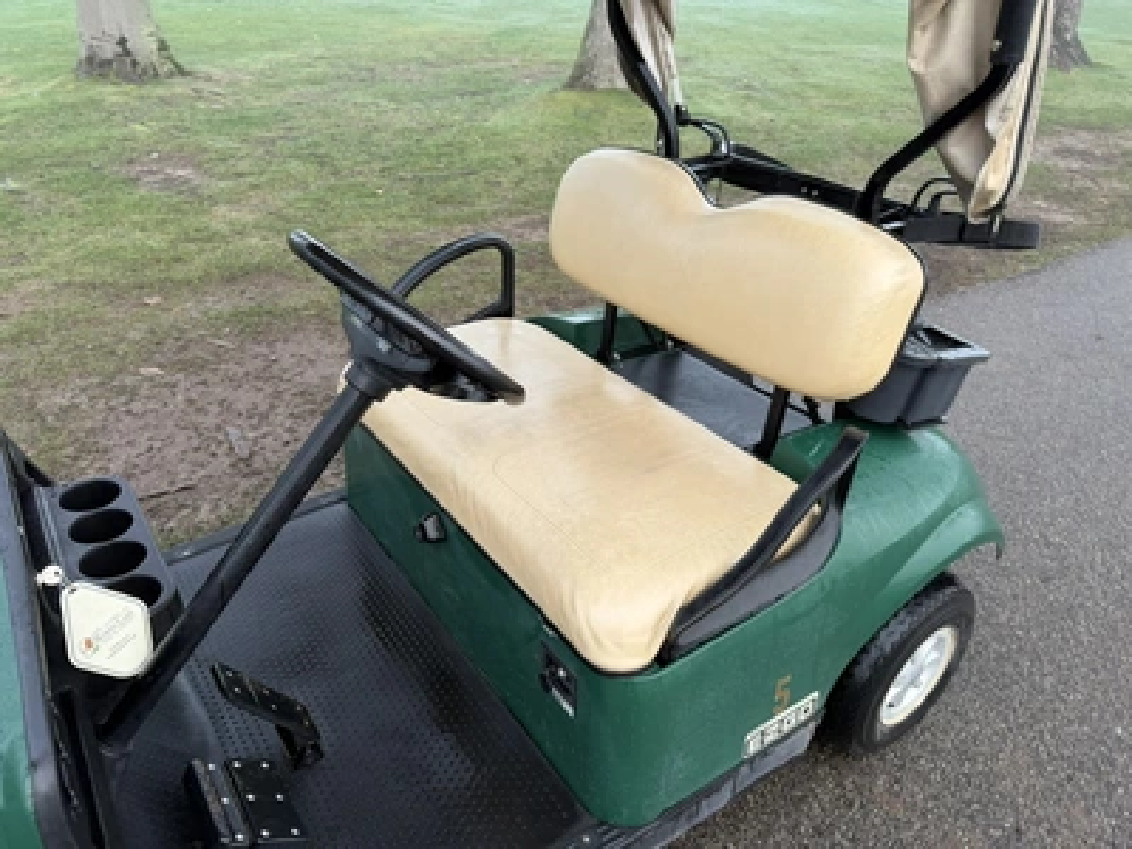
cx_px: 566
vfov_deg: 56.8
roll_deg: +3.6
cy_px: 424
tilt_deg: -29.9
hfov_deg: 71.6
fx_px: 785
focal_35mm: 24
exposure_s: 1/121
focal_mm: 6.76
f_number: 1.78
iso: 125
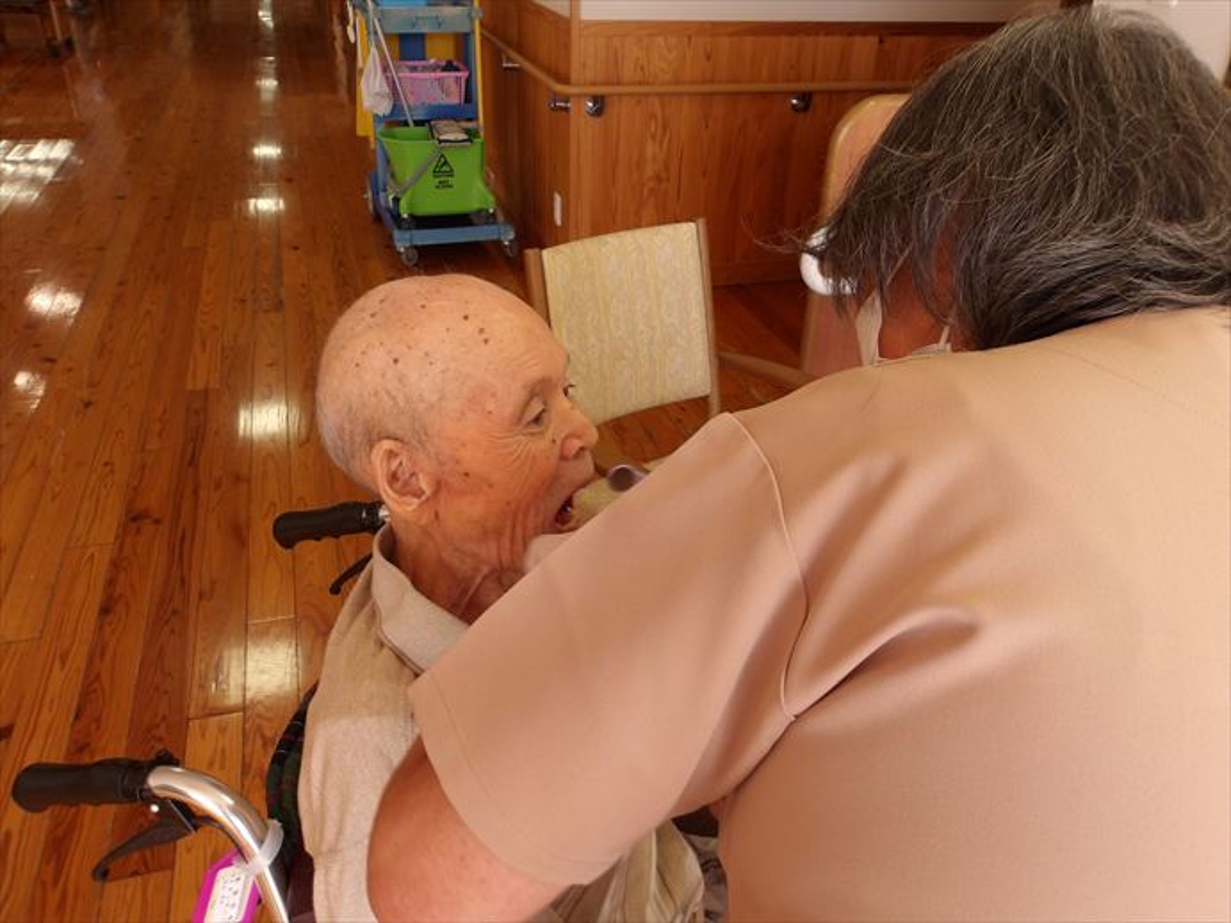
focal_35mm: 27
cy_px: 462
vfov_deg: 51.3
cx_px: 616
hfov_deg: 65.3
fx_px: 960
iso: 100
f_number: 3
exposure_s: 1/42
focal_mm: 4.9
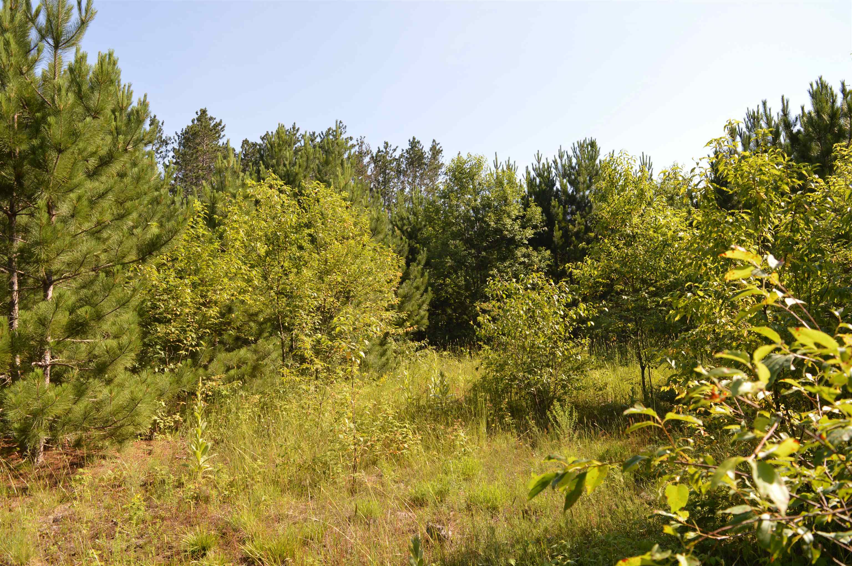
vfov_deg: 47.8
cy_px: 283
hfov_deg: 67.4
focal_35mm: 27
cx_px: 426
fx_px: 638
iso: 100
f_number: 7.1
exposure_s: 1/200
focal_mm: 18
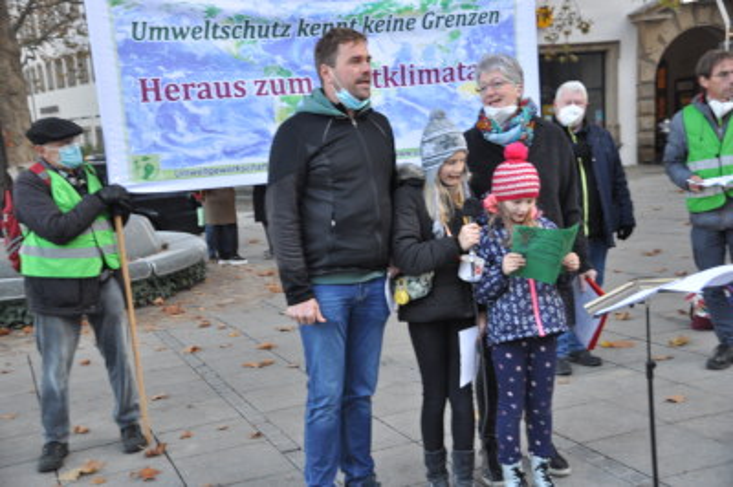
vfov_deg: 30.8
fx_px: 885
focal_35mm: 44
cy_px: 244
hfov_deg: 45.0
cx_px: 366
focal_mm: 29
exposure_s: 1/80
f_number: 5
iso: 400
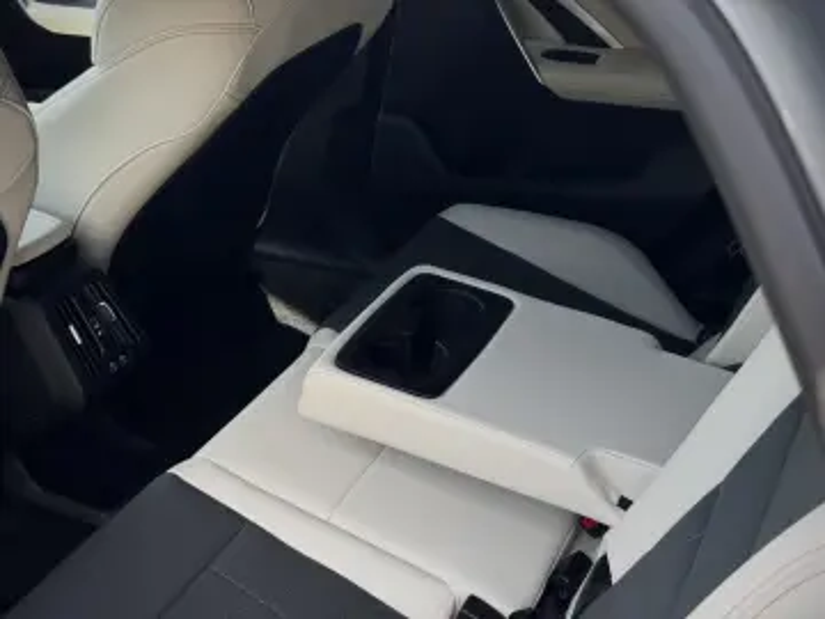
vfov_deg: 30.3
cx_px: 412
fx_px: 1144
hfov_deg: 39.7
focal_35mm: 48
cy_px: 310
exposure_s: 1/553
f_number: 1.78
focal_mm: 6.76
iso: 64
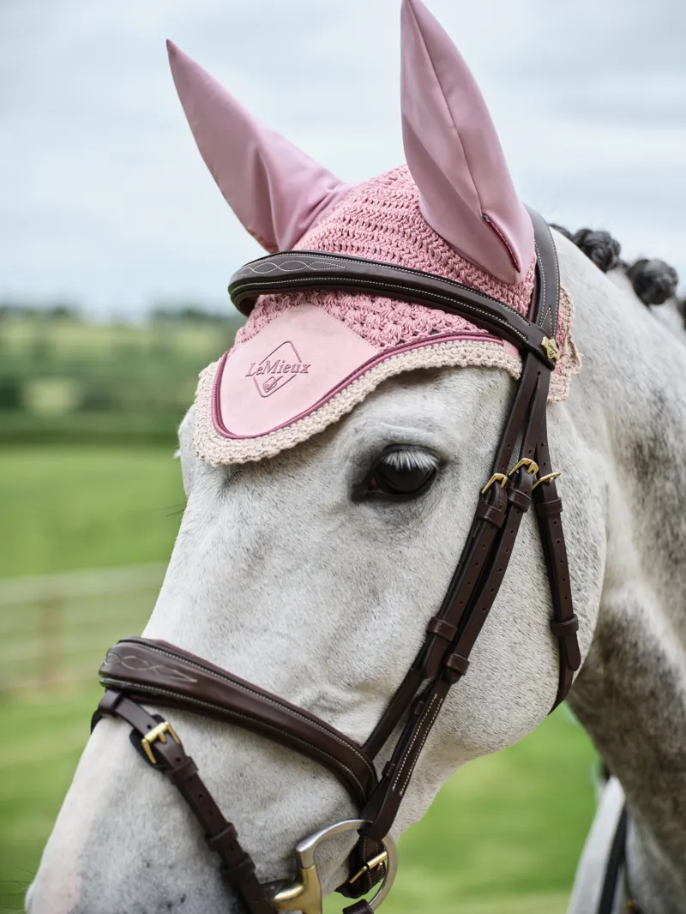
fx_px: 1875
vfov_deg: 27.4
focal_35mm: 71
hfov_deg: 20.7
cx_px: 343
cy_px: 457
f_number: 4.5
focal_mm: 90.1
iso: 125
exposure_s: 1/320
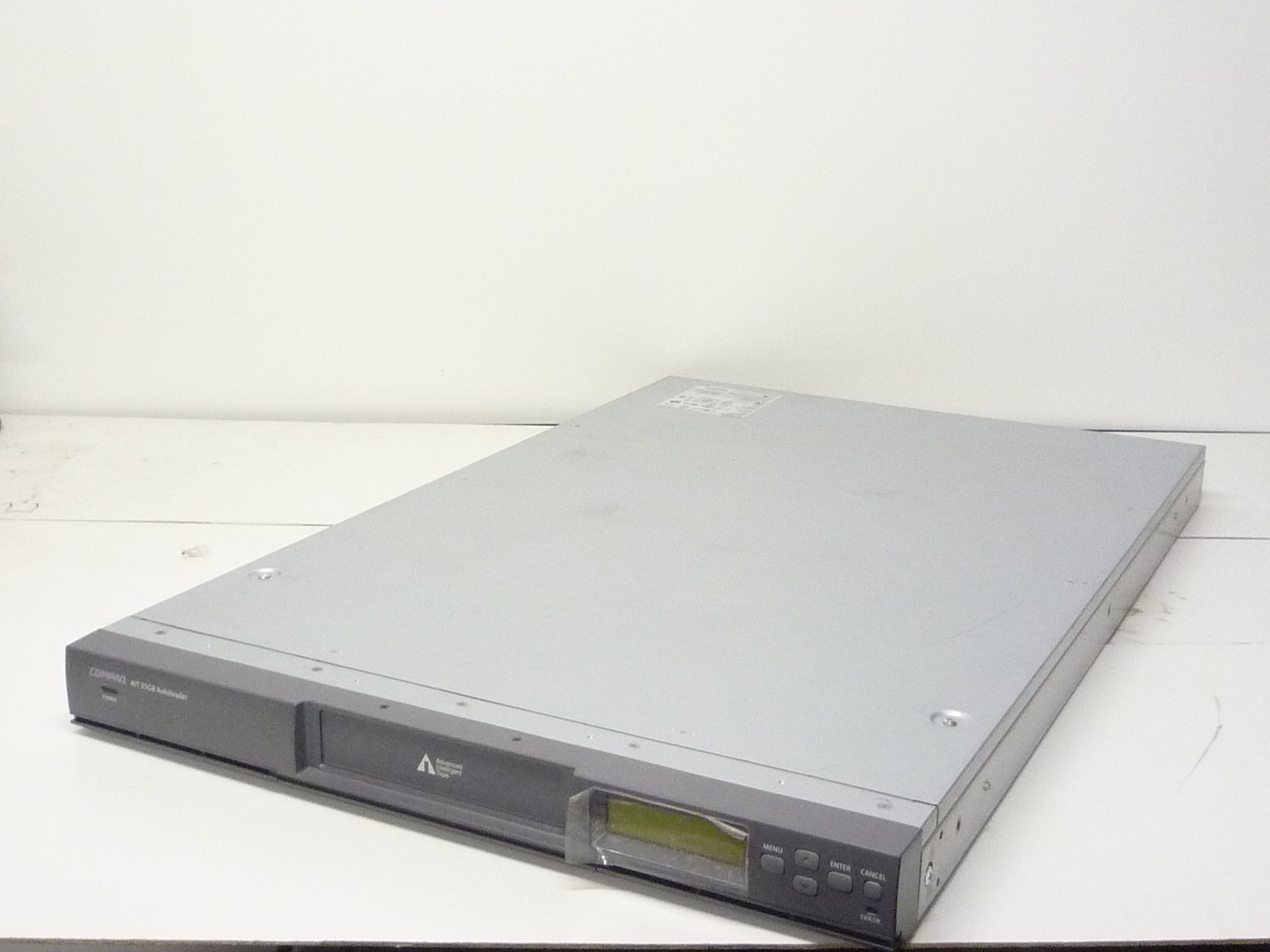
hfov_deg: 42.1
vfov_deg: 32.2
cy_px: 476
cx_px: 635
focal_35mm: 45
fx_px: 1651
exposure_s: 1/30
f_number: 2.8
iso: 400
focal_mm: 4.4
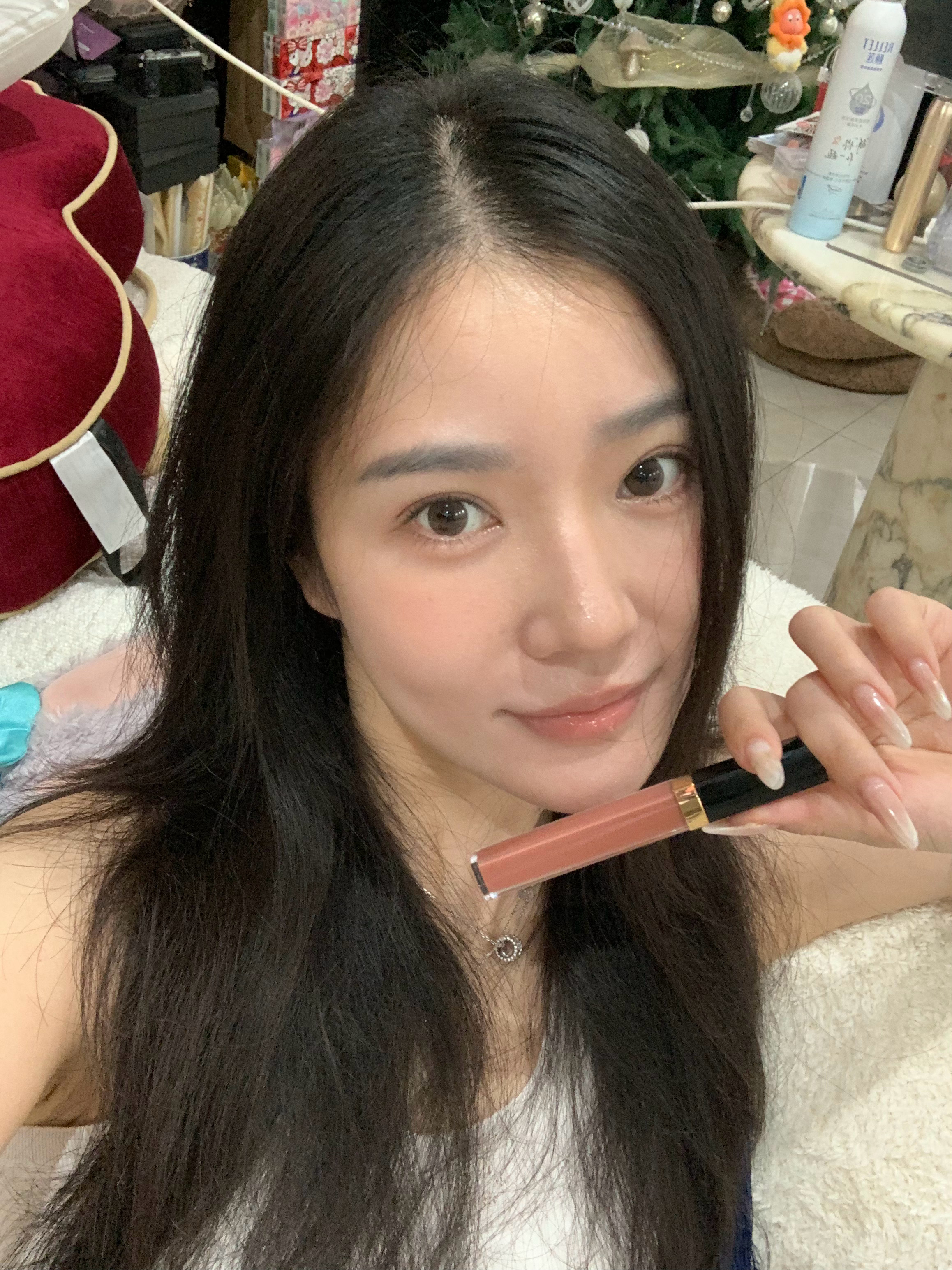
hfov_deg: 44.2
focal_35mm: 32
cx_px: 476
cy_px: 635
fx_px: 1173
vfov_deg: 56.8
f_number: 2.2
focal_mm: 2.87
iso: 320
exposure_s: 1/38
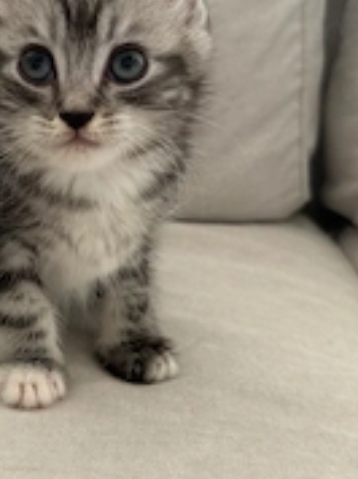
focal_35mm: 54
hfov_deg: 26.2
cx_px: 46
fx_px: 746
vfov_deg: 35.6
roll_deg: -1.2
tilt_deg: -23.2
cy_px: 223
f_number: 1.78
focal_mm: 6.76
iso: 200
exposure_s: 1/65
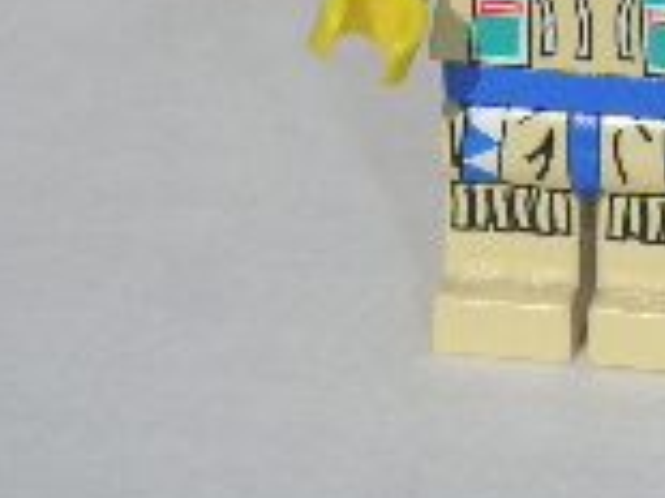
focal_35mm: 287
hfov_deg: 6.9
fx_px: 5509
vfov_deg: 5.2
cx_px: 601
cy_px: -103
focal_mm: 17.1
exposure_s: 1/1000
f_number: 8
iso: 160
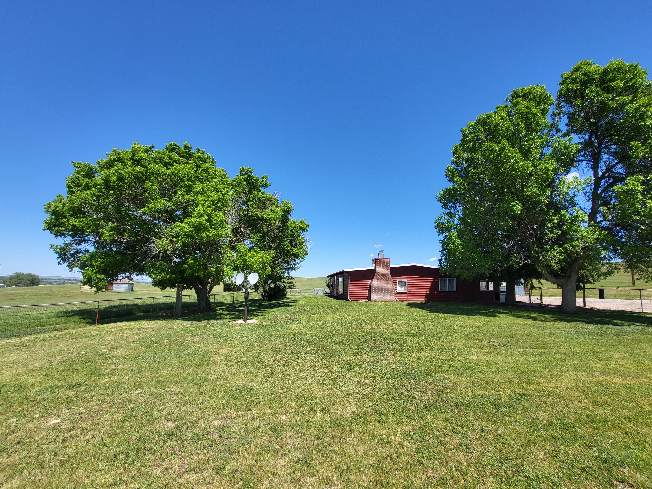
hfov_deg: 102.1
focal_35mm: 14
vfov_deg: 85.7
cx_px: 331
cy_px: 253
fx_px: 264
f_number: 2.2
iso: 32
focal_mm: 1.74
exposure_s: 1/895
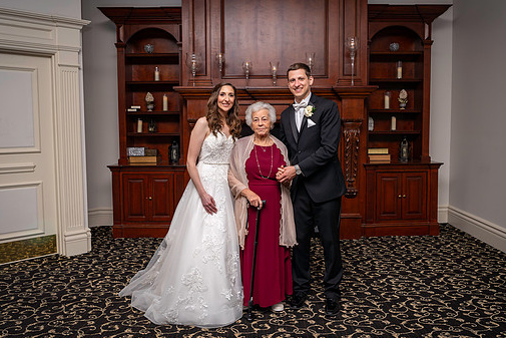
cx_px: 262
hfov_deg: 60.3
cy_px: 154
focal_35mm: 31
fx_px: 436
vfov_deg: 42.3
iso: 800
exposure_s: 1/125
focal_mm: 27
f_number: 4.5
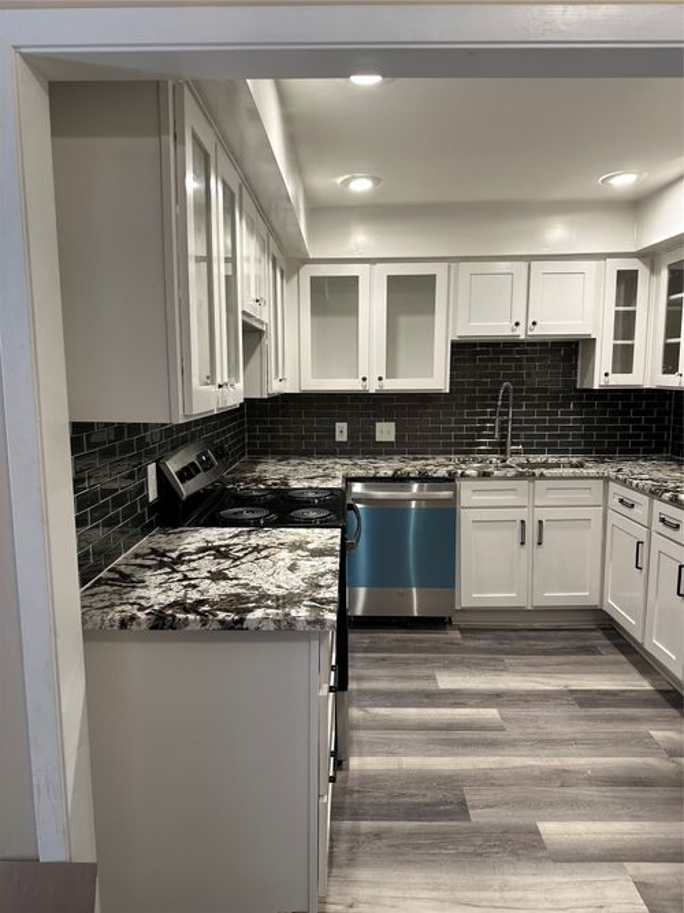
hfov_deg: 56.8
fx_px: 633
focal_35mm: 24
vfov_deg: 71.6
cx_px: 342
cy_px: 456
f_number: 1.78
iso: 200
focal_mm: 6.86
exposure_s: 1/60
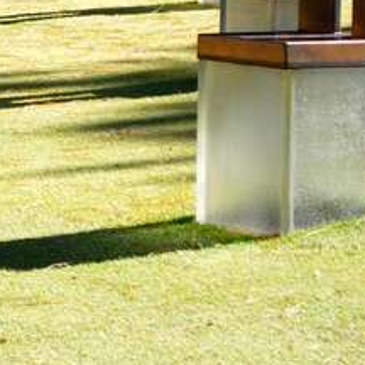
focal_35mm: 261
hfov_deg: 6.6
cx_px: -260
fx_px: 3109
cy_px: -81
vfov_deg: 6.7
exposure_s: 1/200
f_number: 7.1
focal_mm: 55
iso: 100
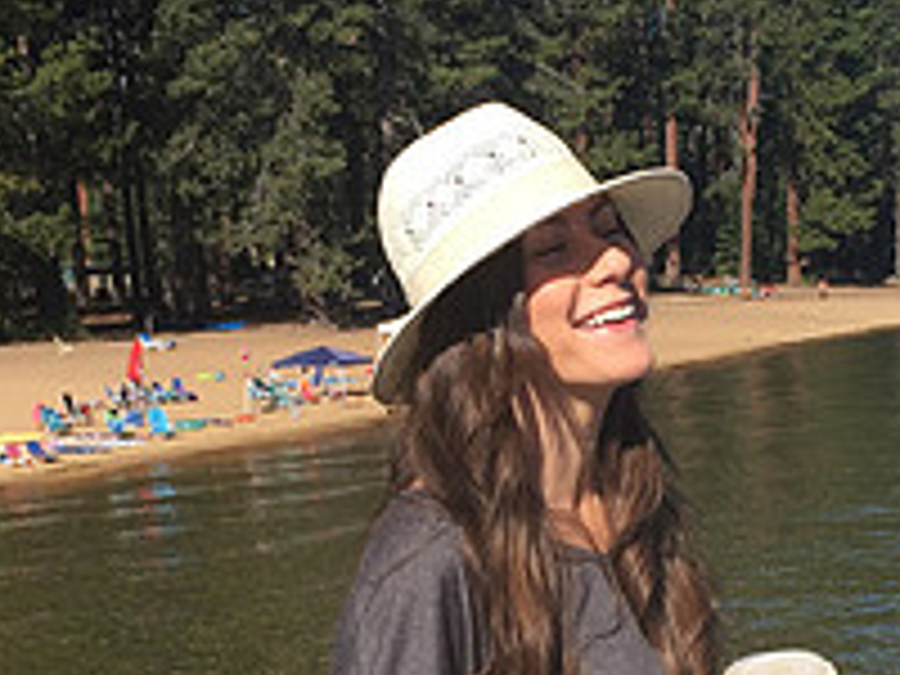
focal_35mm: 84
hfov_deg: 23.2
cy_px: 583
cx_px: 616
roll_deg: +3.1
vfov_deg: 17.4
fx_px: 2184
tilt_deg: -7.4
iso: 32
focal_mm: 4.15
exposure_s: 1/1799
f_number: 2.2
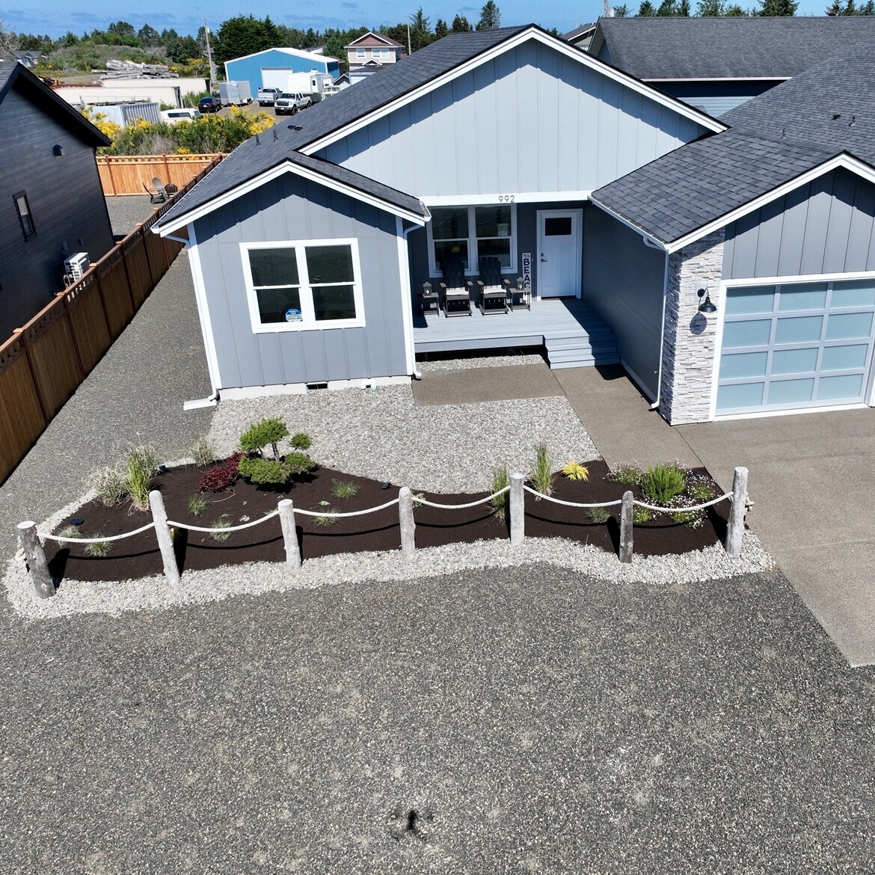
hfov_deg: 55.1
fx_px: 829
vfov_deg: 55.6
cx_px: 538
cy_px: 439
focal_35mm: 29
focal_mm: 12.29
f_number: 2.8
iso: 160
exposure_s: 1/3200
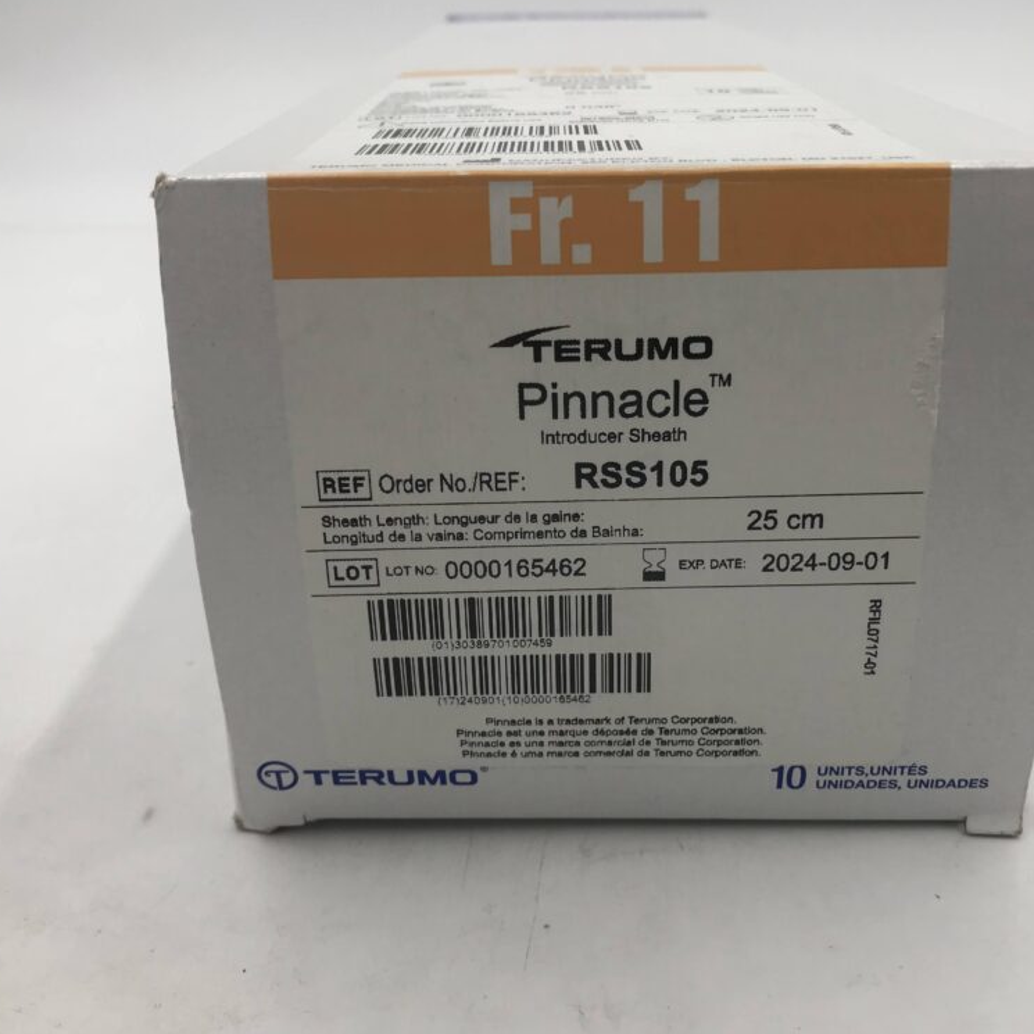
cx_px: 601
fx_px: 1149
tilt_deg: -23.5
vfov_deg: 48.4
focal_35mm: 34
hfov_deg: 48.3
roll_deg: +1.6
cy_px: 526
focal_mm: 3.99
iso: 20
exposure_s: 1/147
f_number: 1.8
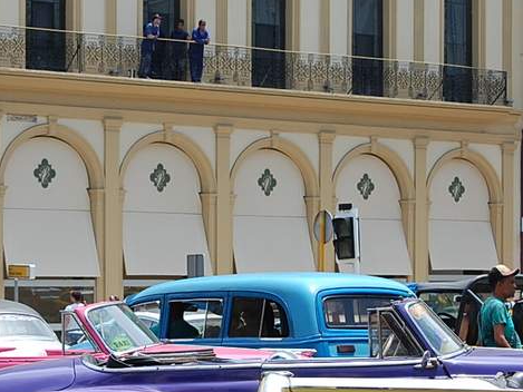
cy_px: 246
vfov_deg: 8.6
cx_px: 211
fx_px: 2615
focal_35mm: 173
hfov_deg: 11.4
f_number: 9
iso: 200
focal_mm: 55
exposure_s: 1/320
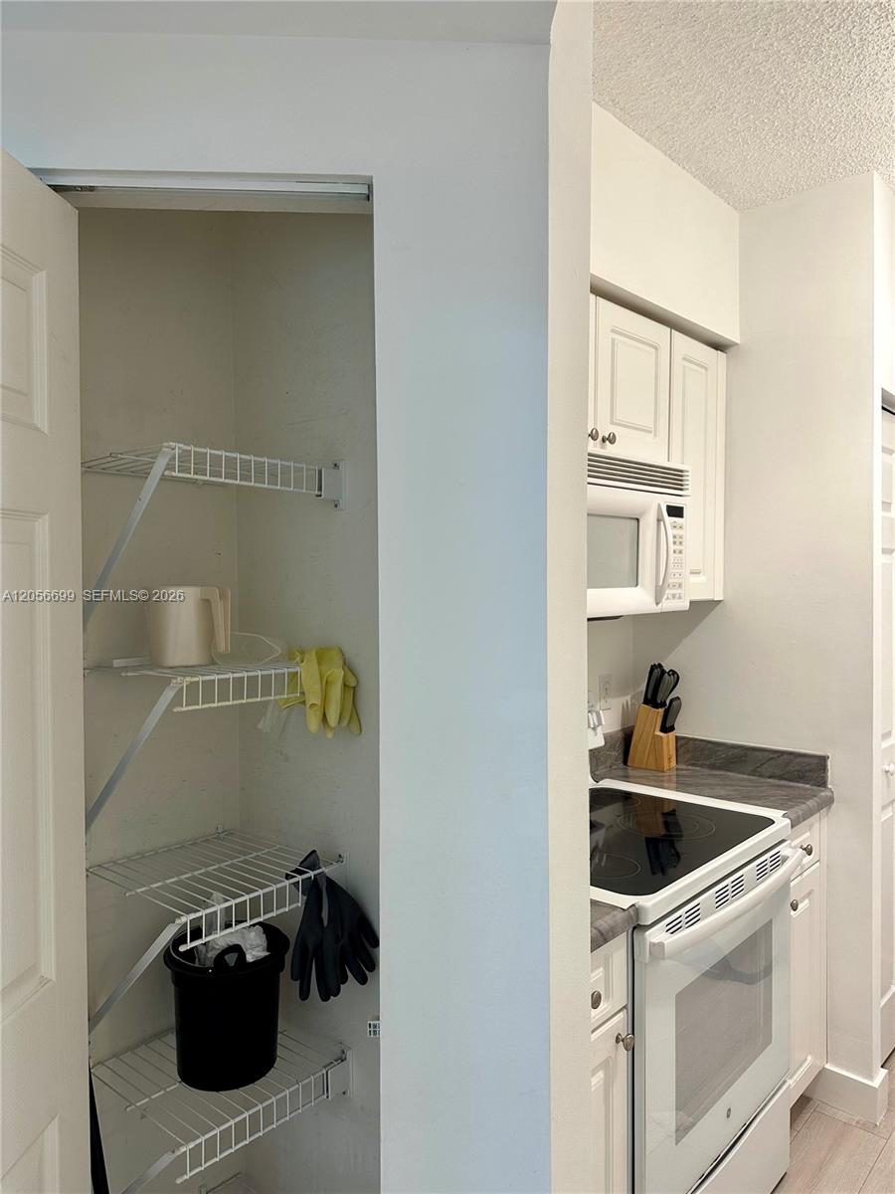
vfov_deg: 71.6
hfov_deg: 56.8
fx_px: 827
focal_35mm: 24
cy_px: 597
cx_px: 448
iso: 125
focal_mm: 6.86
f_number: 1.78
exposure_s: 1/60
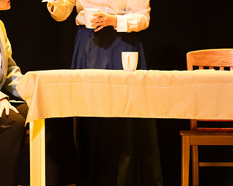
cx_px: 5
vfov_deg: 2.3
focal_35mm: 679
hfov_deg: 2.8
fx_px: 4685
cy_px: 81
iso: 12800
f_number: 2.8
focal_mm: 300
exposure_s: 1/400
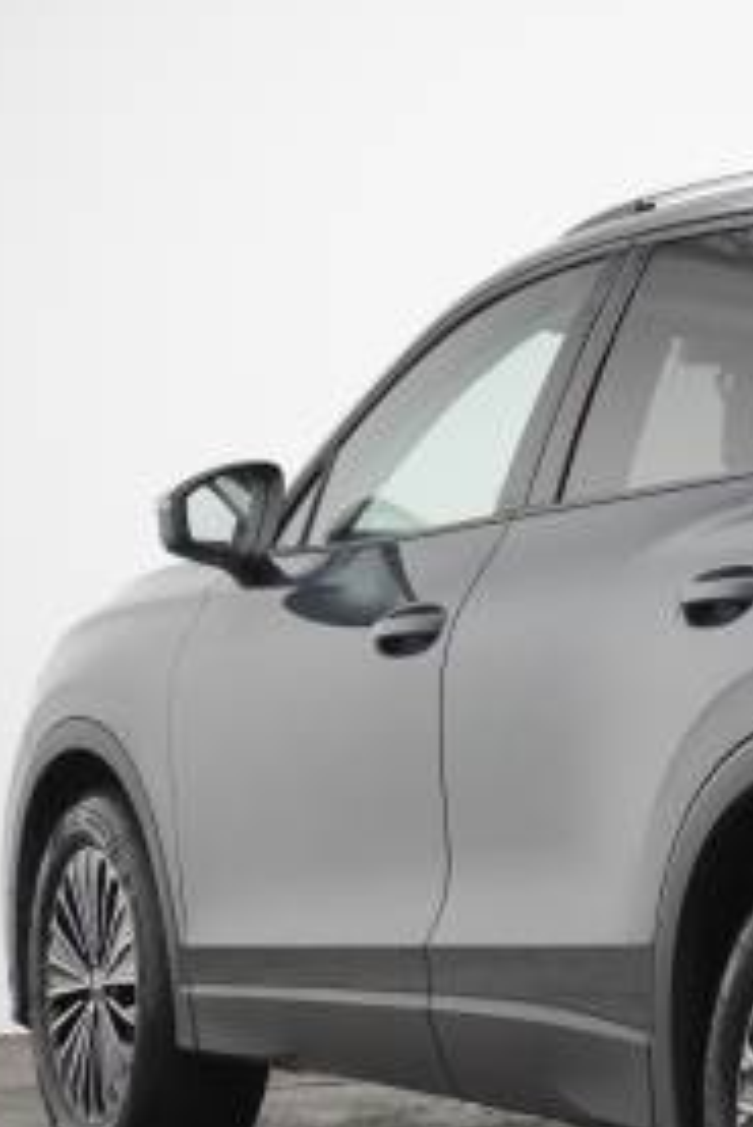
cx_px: 1176
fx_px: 4016
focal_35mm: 128
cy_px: 720
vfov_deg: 16.0
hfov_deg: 10.3
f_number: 5.6
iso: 4000
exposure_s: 1/200
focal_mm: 37
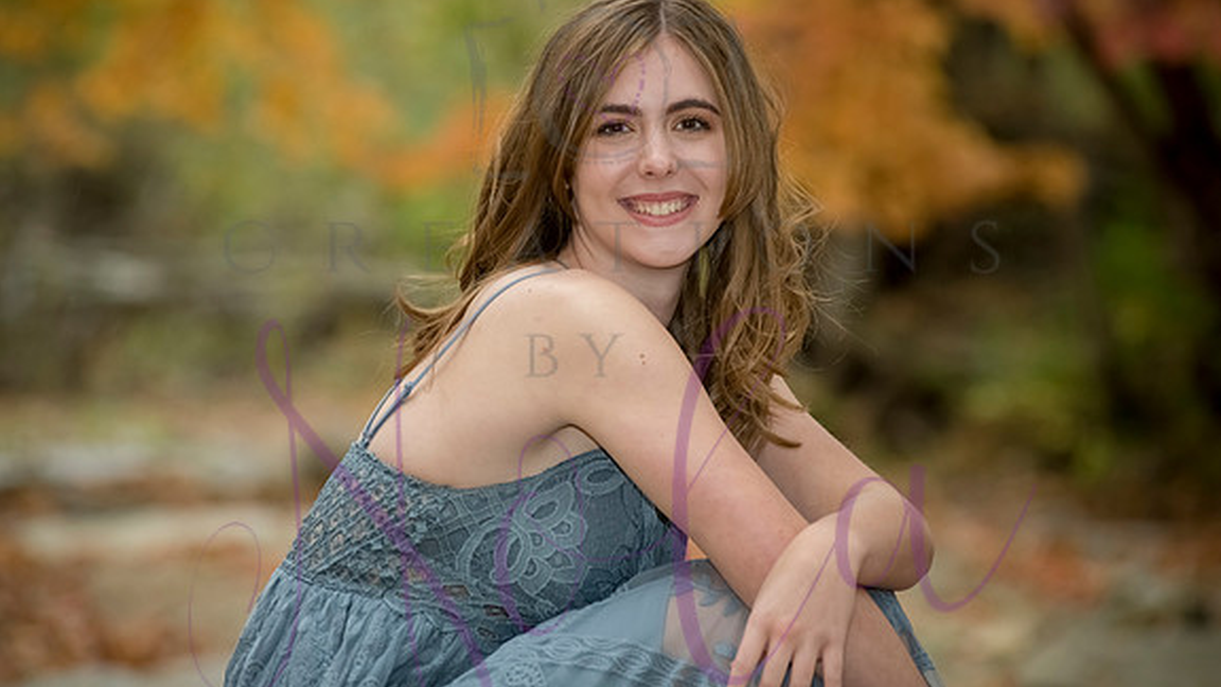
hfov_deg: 10.2
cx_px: 613
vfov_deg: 5.8
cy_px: 351
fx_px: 6831
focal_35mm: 211
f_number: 6.3
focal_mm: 200
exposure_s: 1/200
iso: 2000
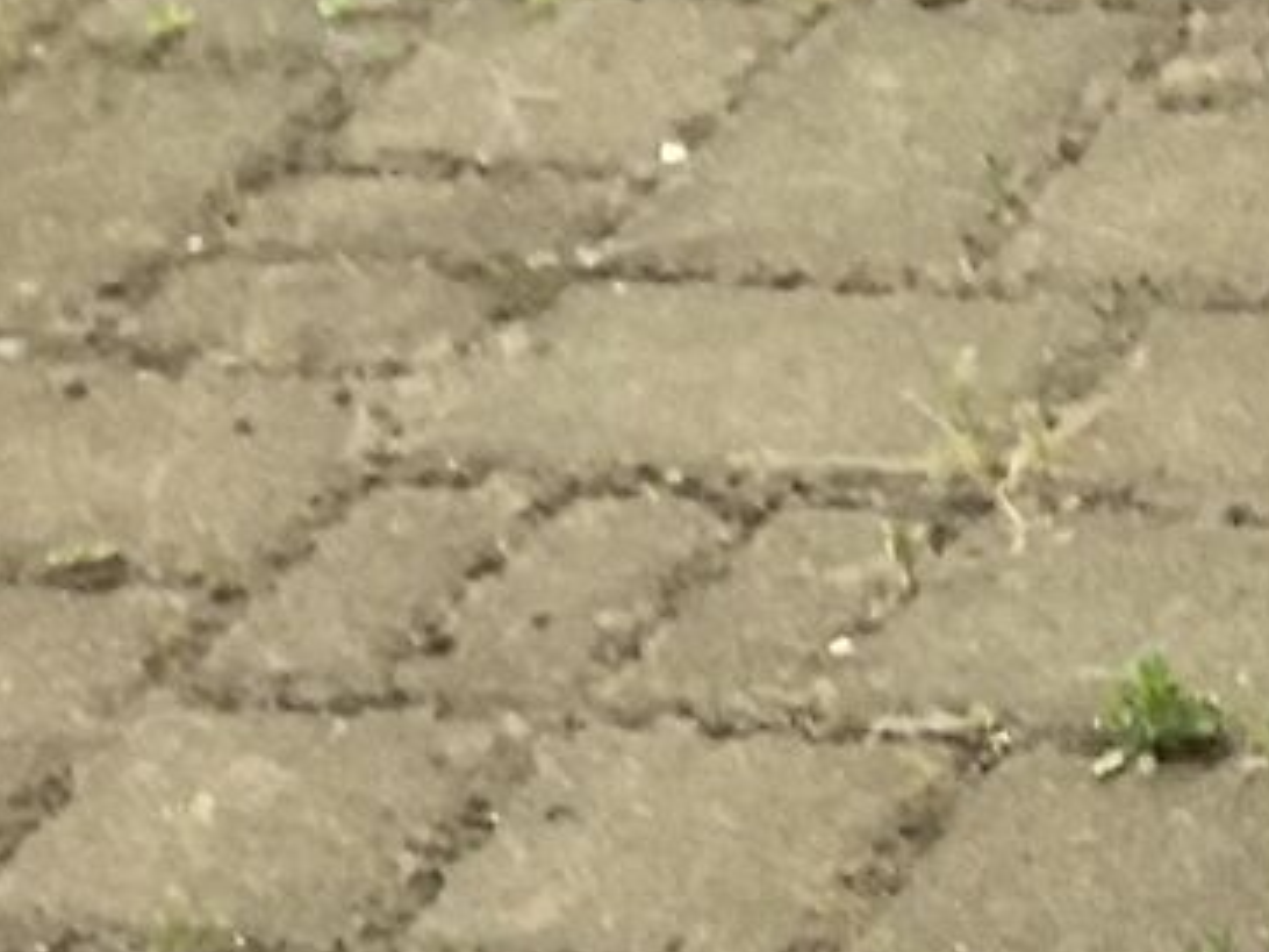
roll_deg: +3.5
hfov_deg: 8.5
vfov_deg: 7.4
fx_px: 7002
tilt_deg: -41.1
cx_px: 3884
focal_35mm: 191
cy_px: 2026
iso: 50
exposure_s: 1/120
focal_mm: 3
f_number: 1.8
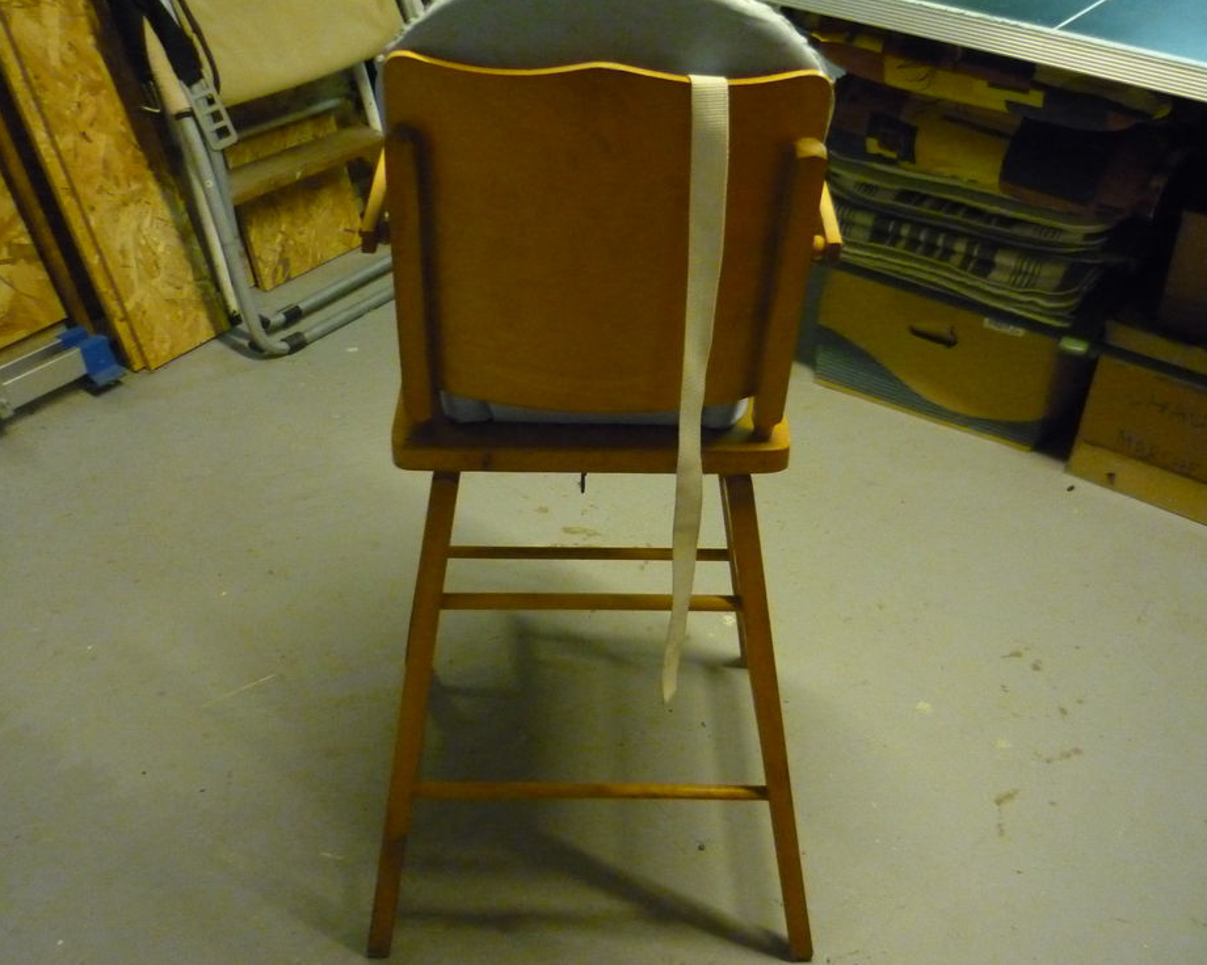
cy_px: 476
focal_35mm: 35
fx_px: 1250
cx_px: 585
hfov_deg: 51.5
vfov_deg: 42.2
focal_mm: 5.5
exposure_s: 1/13
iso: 800
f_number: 2.8
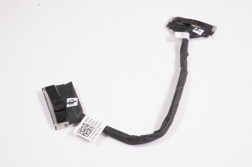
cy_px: 84
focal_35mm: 62
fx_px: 430
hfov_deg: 32.7
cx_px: 126
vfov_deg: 22.0
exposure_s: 1/250
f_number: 22
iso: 10000
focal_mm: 41
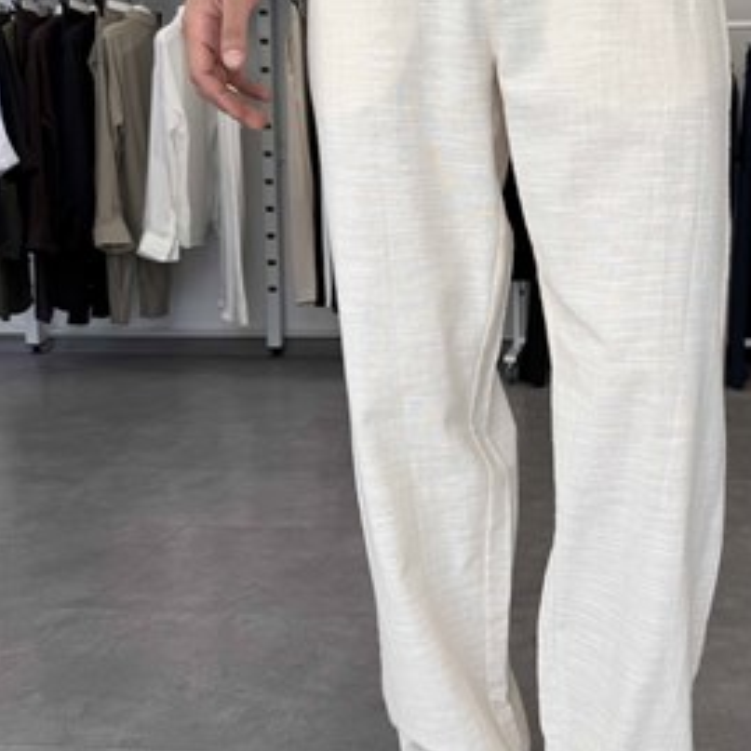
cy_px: 336
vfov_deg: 40.0
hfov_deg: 39.1
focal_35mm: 42
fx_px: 1031
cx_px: 553
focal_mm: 6.76
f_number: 1.78
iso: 80
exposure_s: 1/643
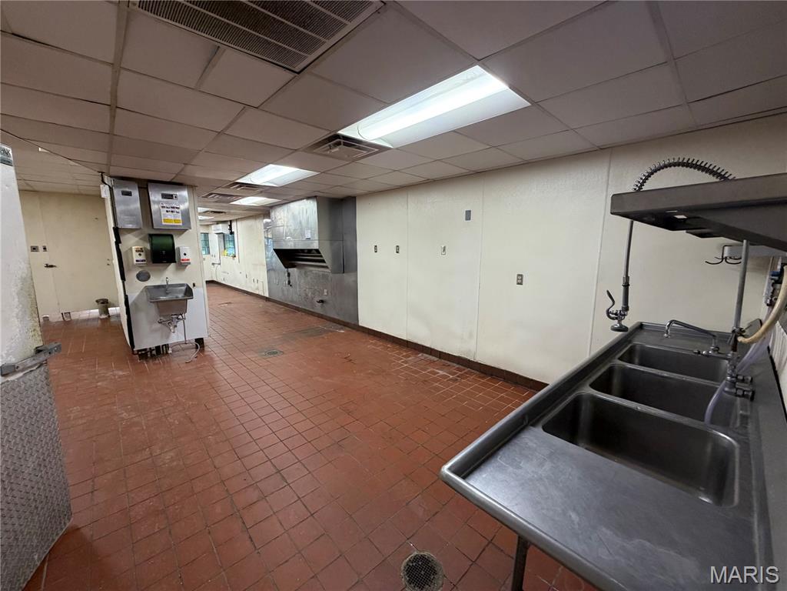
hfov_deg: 102.1
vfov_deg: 85.7
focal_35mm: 14
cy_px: 296
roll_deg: +1.1
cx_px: 394
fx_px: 318
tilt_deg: -7.5
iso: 250
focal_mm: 2.22
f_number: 2.2
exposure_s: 1/120
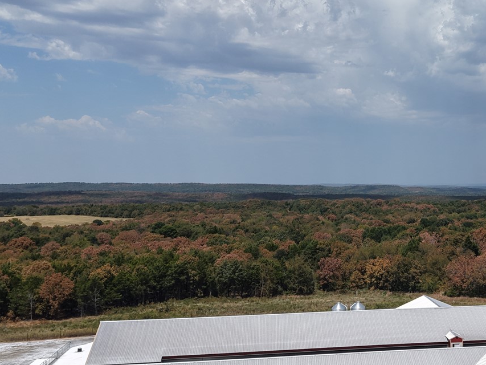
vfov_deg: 27.0
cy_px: 182
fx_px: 758
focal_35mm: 54
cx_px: 409
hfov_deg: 34.1
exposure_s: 1/6000
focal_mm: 8.67
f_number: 1.8
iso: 160
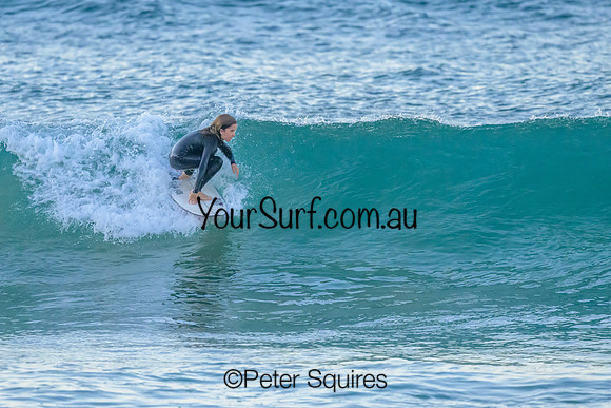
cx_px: 233
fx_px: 16810
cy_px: 182
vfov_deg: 1.4
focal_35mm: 990
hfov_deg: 2.1
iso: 5000
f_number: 6.3
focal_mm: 800
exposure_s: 1/1250
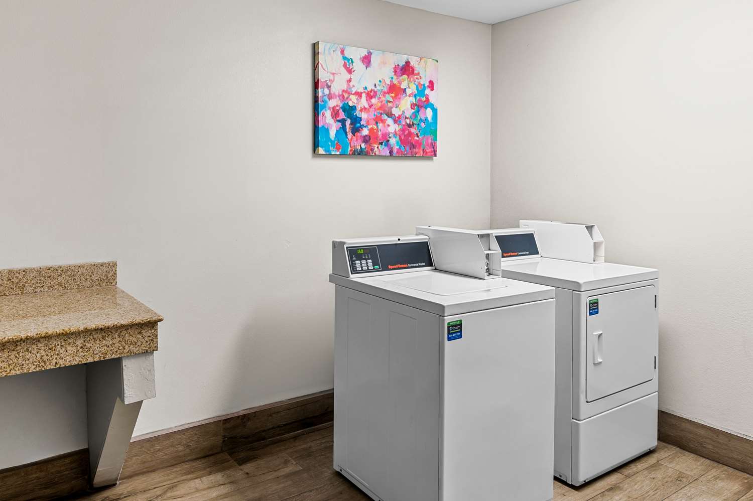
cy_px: 250
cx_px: 376
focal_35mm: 19
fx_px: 397
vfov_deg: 64.5
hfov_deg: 86.9
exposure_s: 1/5
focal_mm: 19
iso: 400
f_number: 8
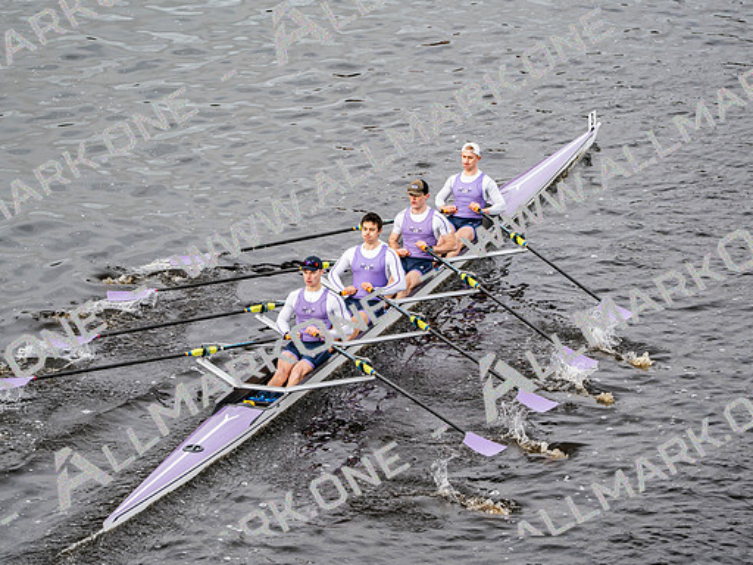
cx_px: 353
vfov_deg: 6.8
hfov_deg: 9.1
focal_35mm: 218
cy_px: 283
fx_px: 4742
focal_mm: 200
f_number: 2.8
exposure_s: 1/2000
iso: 250
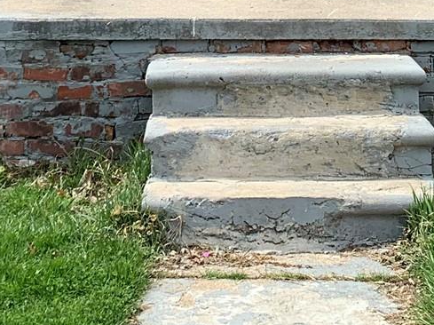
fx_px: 1366
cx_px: 224
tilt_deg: +5.3
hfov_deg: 18.1
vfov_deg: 12.2
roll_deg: -0.4
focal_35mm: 109
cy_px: -297
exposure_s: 1/1387
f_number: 1.8
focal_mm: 4.25
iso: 25
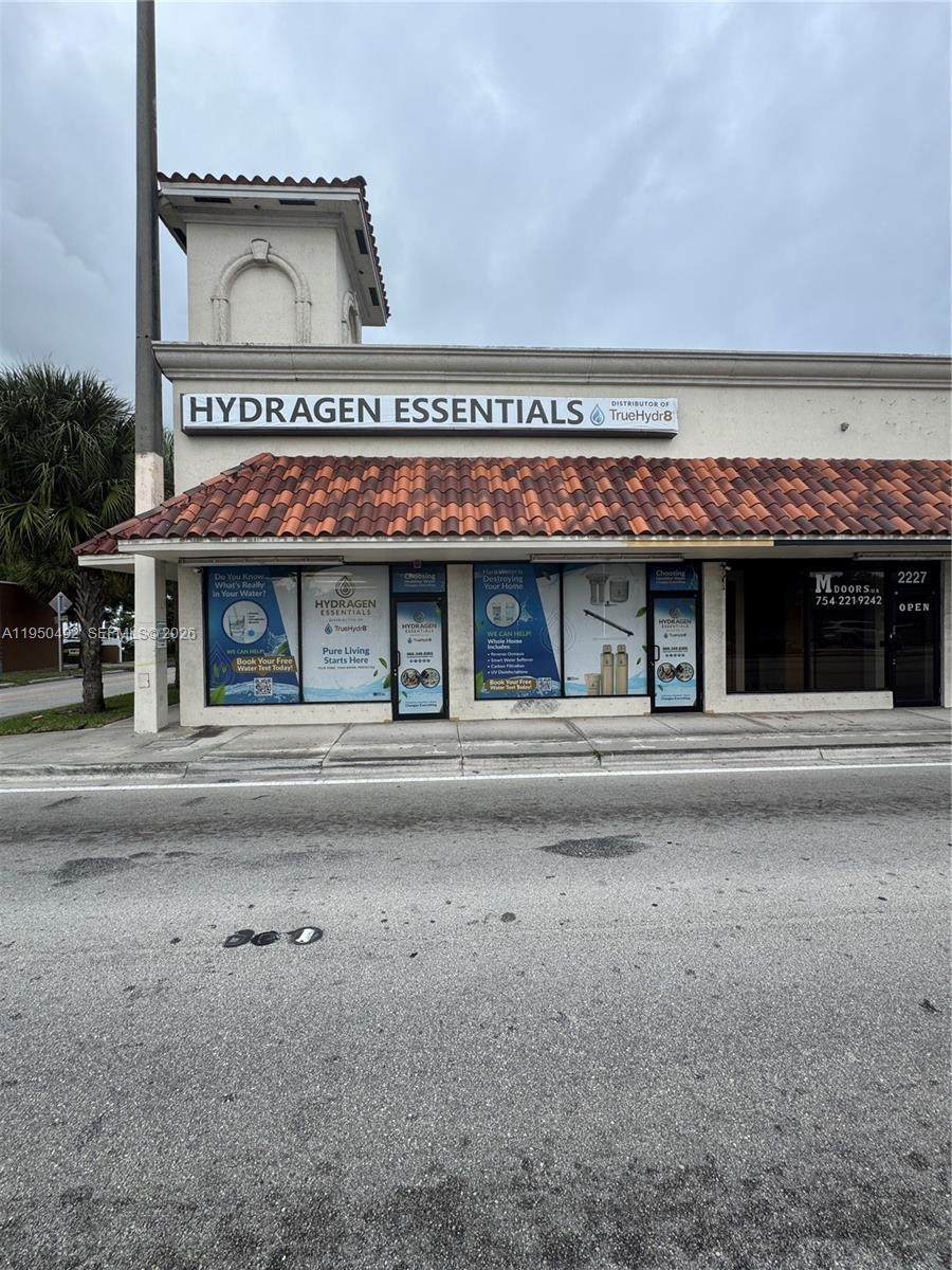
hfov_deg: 85.7
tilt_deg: +0.2
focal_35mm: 14
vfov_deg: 102.1
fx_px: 513
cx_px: 476
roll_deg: +1.9
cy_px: 635
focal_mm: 2.22
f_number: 2.2
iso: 40
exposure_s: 1/501
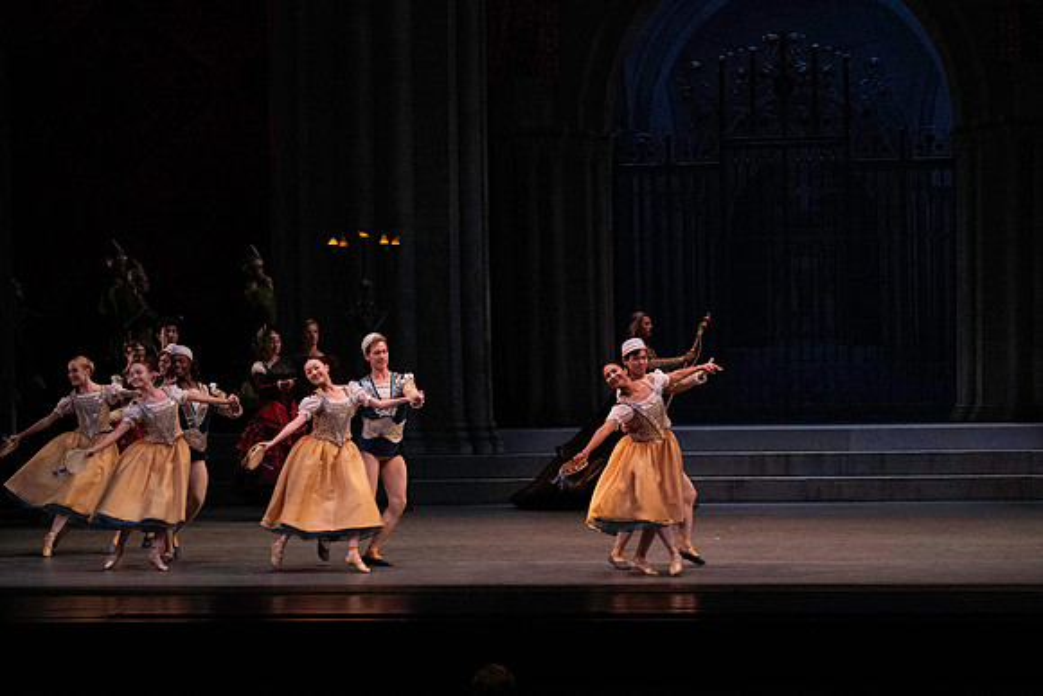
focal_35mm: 115
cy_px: 348
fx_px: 3332
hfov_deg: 17.8
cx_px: 522
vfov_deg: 11.9
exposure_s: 1/400
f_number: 7.1
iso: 12800
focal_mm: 115
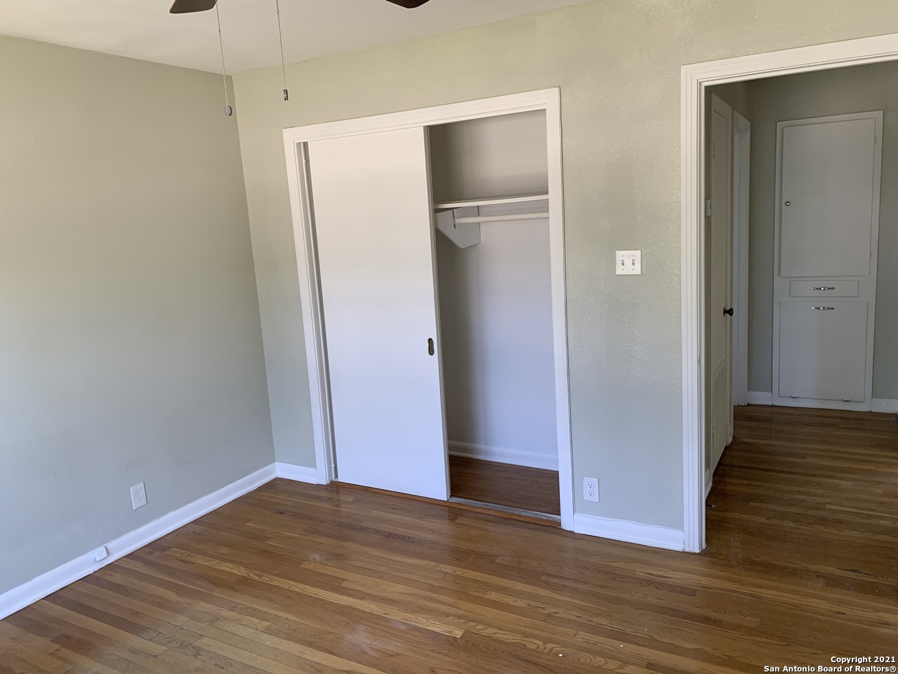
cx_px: 449
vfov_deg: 53.1
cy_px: 337
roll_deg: +3.7
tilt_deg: -9.8
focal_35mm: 26
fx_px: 674
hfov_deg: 67.3
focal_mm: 4.25
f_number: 1.8
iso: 100
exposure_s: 1/98
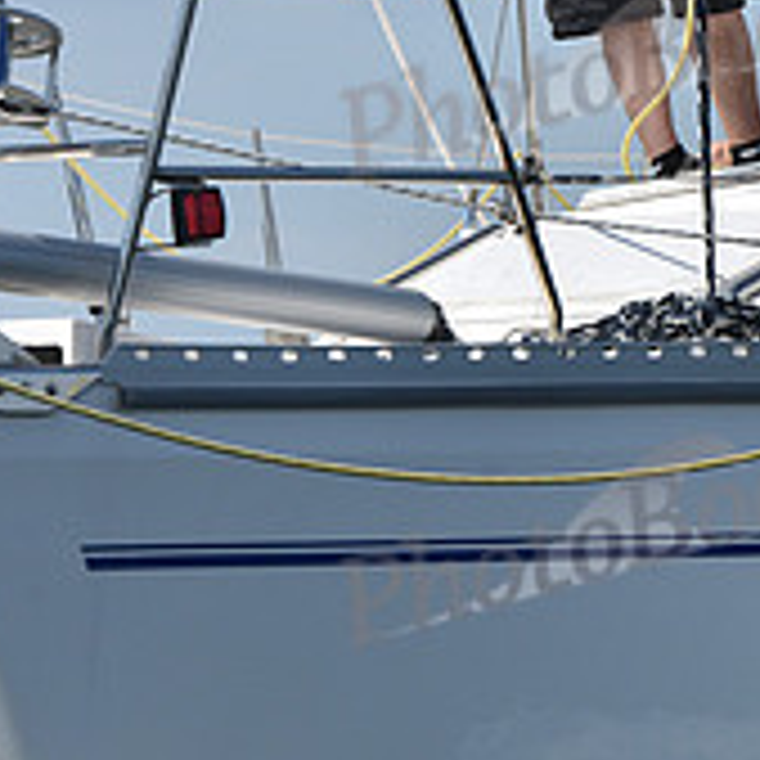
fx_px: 9762
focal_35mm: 393
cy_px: 232
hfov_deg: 4.4
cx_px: 1210
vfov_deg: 4.5
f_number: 9
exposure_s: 1/1250
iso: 320
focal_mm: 135
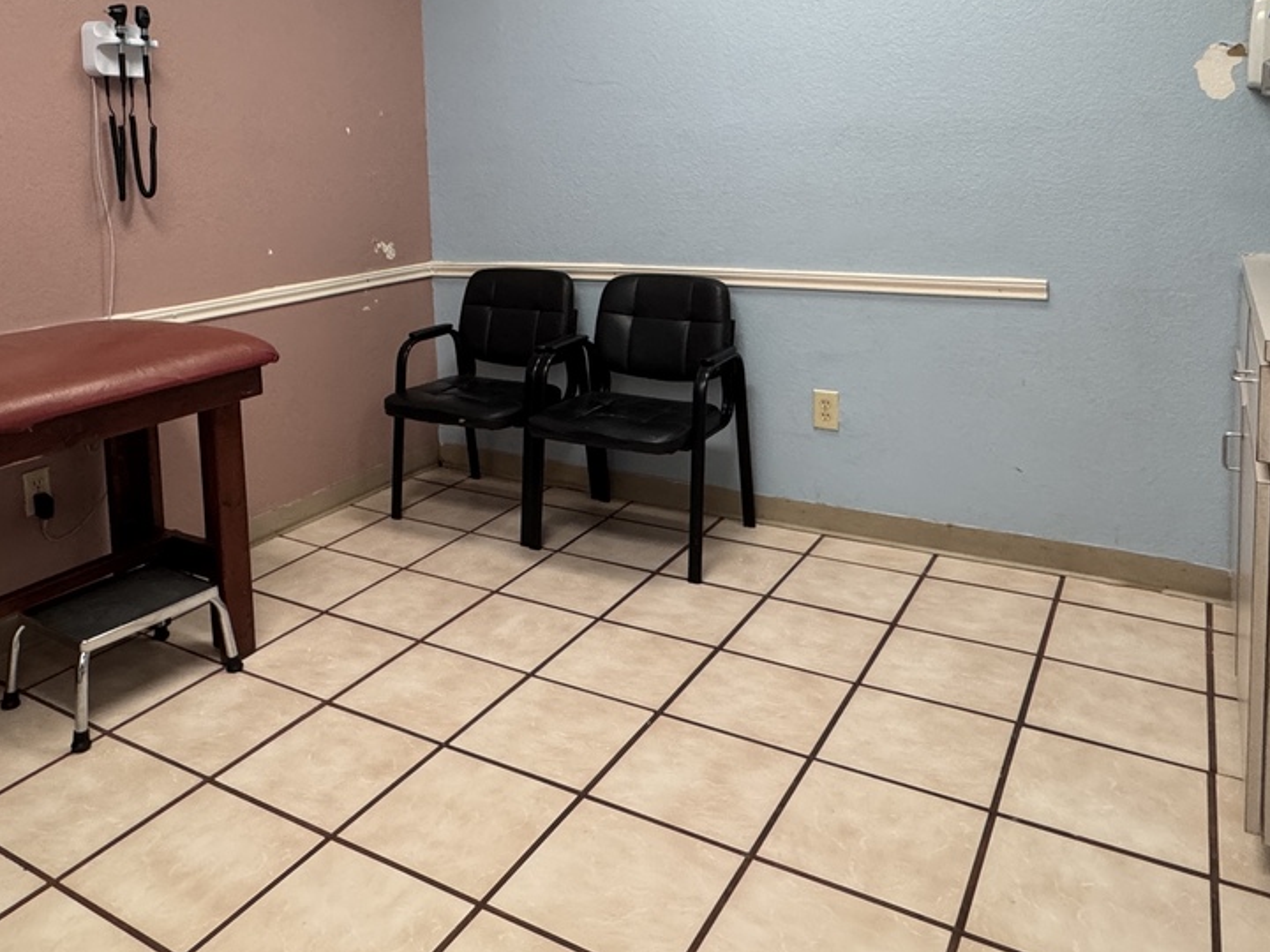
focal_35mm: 28
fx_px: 1027
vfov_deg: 48.1
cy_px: 252
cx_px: 522
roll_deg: +2.2
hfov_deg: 63.0
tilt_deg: -6.4
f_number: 2.2
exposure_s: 1/120
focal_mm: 2.22
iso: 250
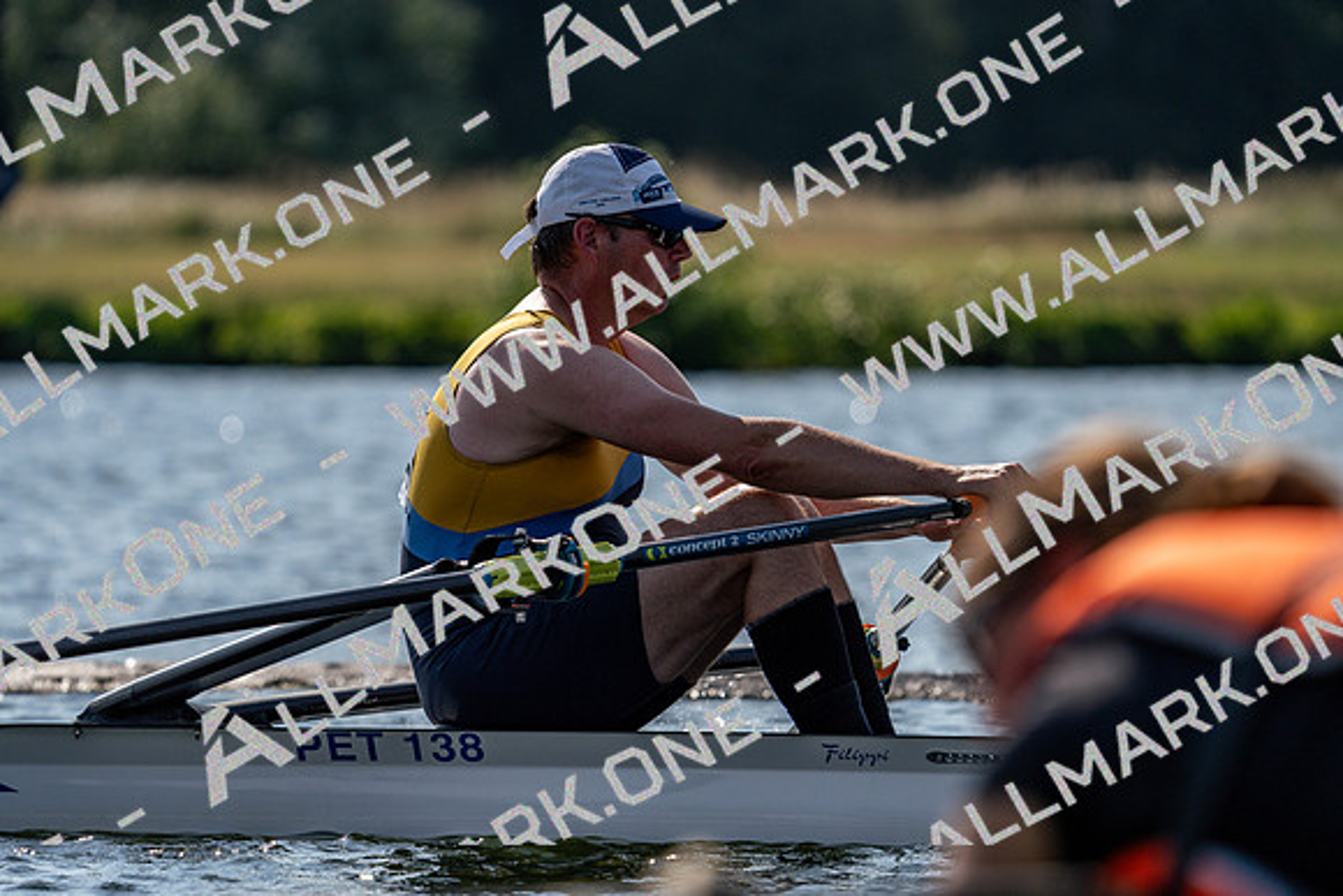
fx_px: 13843
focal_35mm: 371
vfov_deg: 3.7
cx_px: 672
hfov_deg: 5.6
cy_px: 448
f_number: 6.3
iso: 160
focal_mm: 371
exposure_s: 1/1600
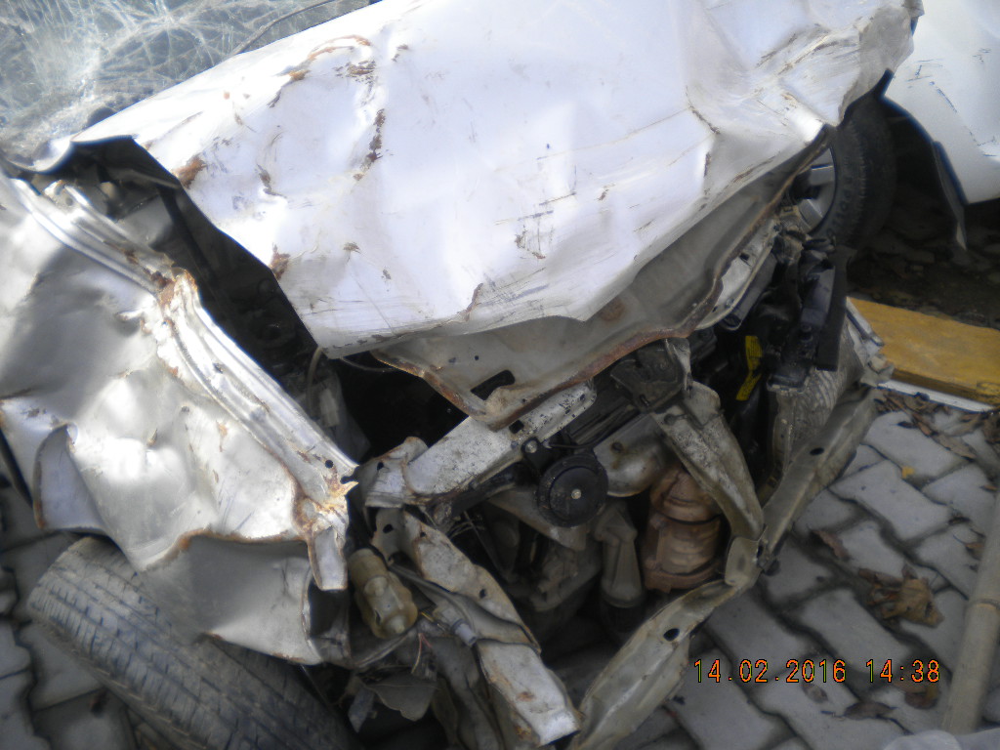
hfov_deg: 52.6
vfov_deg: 40.7
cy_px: 375
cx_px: 500
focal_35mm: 35
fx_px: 1011
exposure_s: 1/267
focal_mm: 6.3
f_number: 3.1
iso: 80
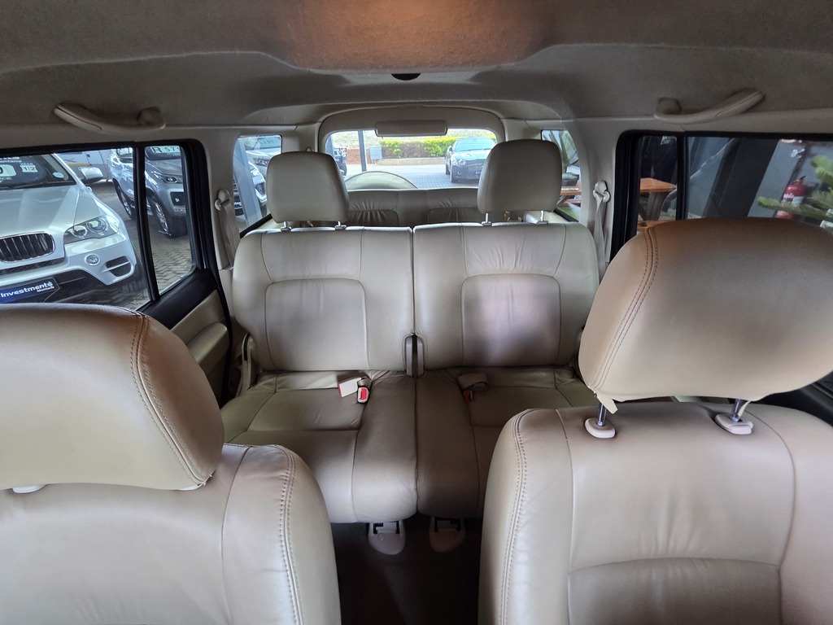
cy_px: 312
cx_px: 416
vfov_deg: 89.9
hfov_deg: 106.2
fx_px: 313
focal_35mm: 13
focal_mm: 2.2
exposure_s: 1/50
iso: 200
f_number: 2.2
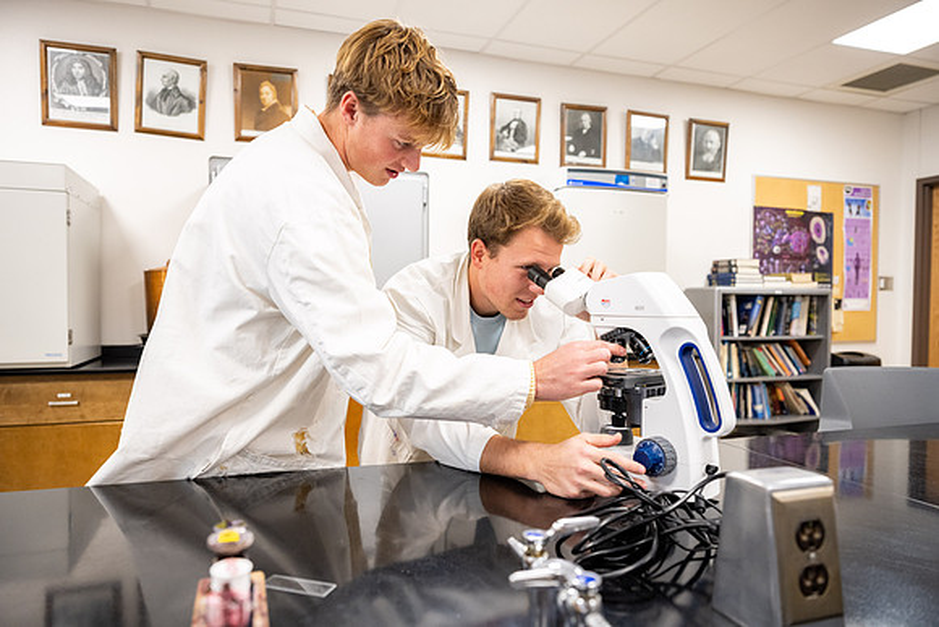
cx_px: 470
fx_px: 626
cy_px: 314
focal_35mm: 24
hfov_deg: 73.7
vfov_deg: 53.2
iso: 1000
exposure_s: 1/160
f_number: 3.2
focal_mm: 24
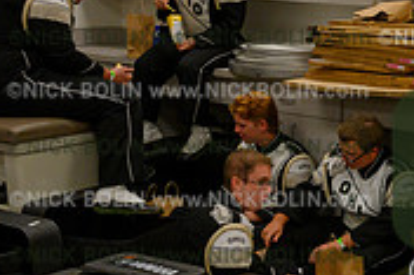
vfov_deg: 17.2
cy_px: 201
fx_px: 908
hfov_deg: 22.6
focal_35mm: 79
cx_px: 557
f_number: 8
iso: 2500
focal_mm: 24
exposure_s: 1/100
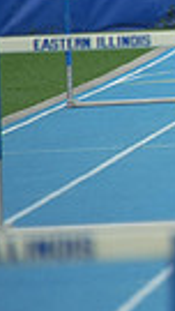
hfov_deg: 0.7
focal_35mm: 1807
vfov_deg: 1.2
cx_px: 654
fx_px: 14897
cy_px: -47
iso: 400
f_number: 5.6
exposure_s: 1/1000
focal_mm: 400
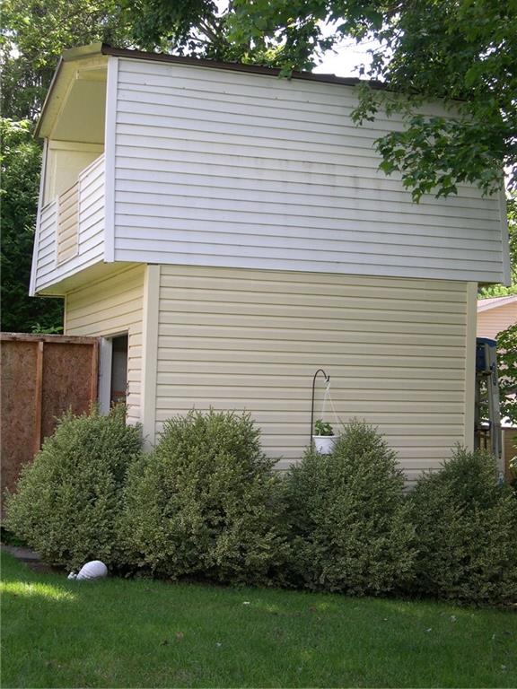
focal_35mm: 57
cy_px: 344
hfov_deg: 25.7
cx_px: 258
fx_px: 1135
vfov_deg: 33.8
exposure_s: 1/143
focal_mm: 12.2
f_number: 3.4
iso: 100
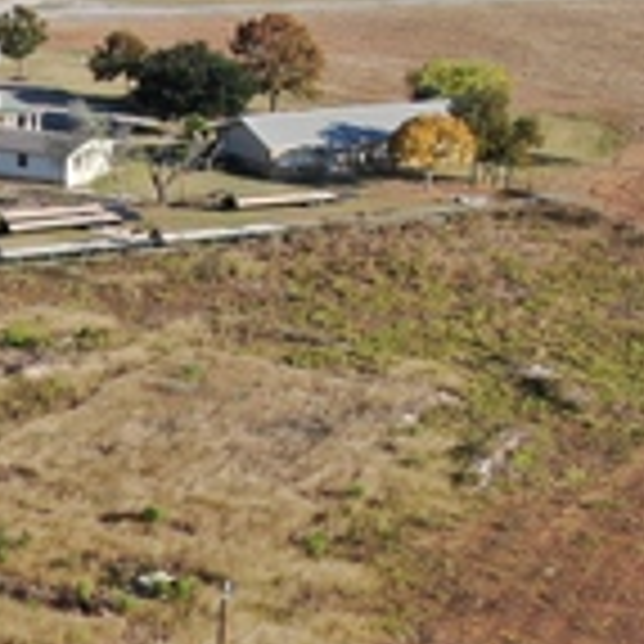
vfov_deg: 14.9
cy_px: 635
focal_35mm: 115
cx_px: -180
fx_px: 2421
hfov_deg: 14.5
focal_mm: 5
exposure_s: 1/640
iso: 100
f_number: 3
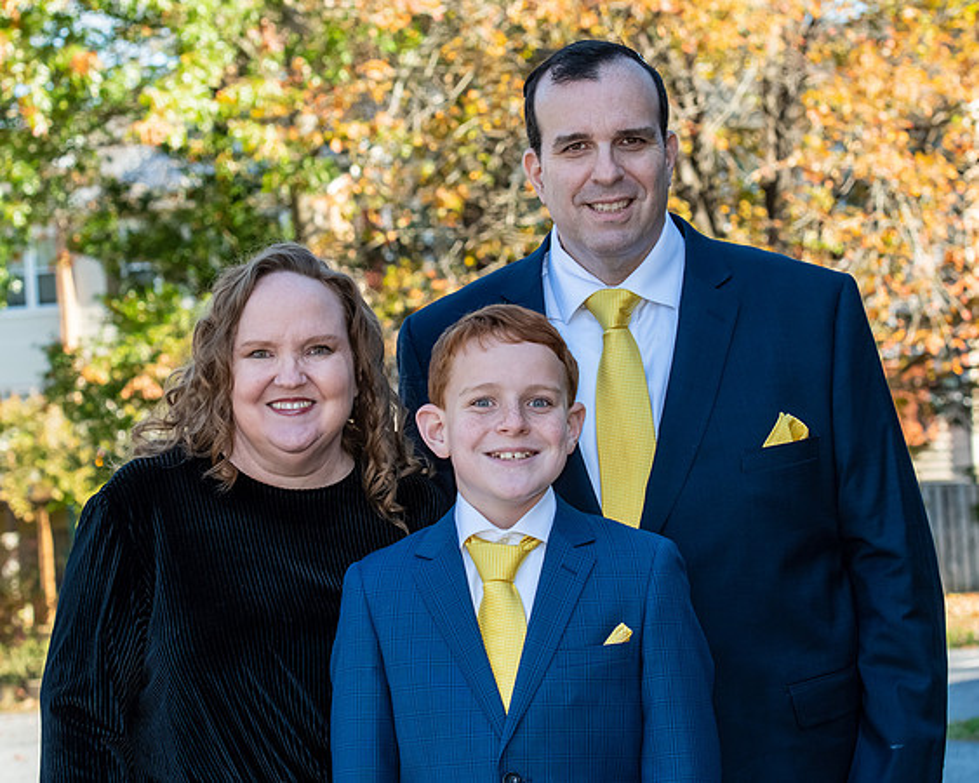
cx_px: 480
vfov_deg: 11.5
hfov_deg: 14.4
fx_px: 3887
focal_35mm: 134
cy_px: 368
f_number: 6.3
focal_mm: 75
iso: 320
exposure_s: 1/250
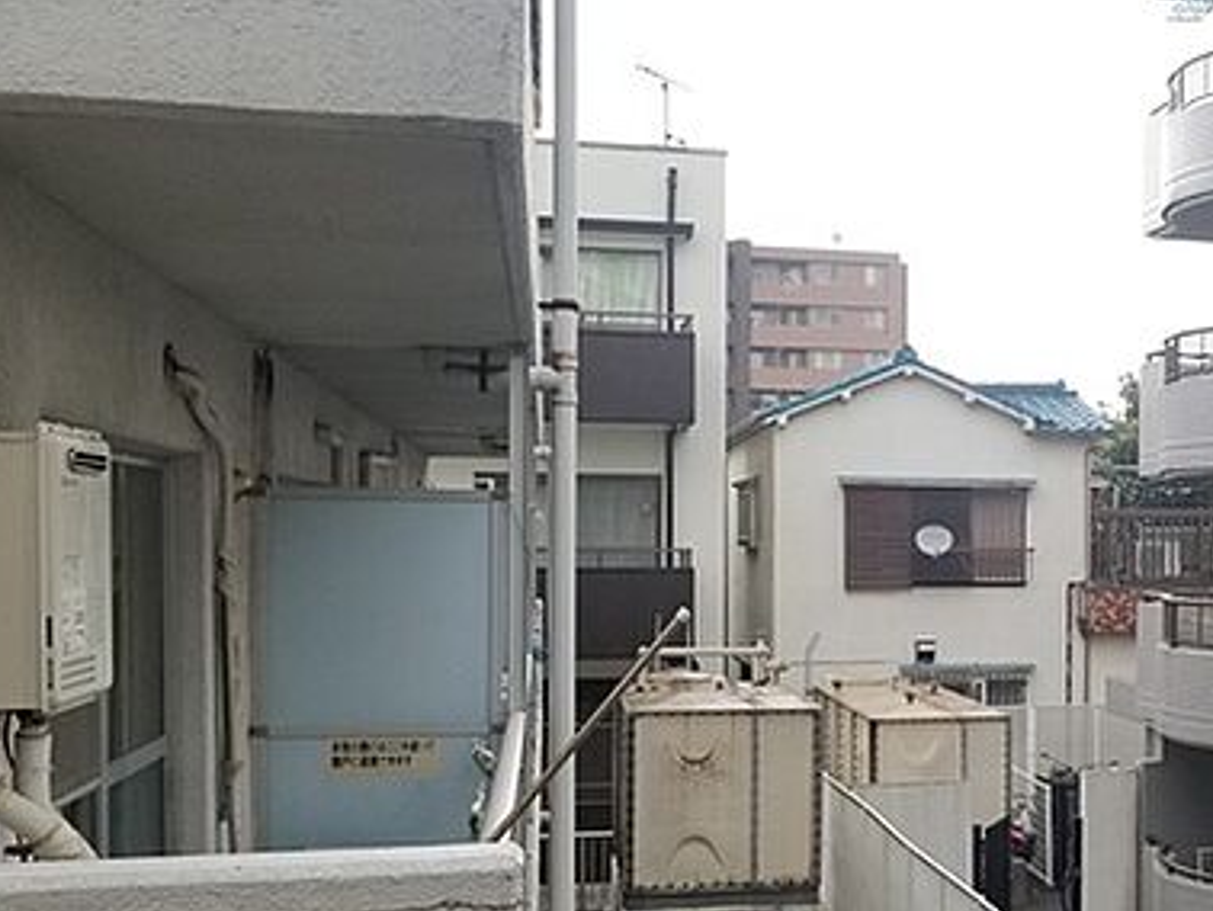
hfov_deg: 41.4
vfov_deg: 32.6
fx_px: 1543
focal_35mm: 44
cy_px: 606
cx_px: 934
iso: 64
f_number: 1.7
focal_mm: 4.25
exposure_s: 1/50
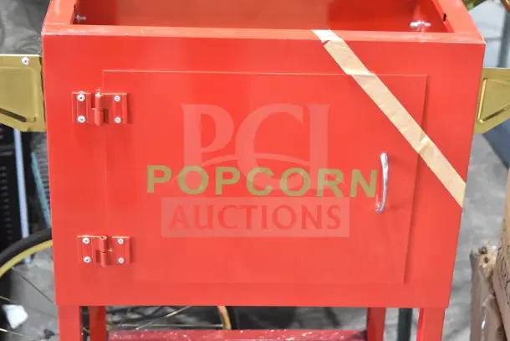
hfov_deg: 24.6
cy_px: 170
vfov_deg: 16.6
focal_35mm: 82
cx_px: 255
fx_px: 1169
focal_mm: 55
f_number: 6.3
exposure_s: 1/160
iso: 6400
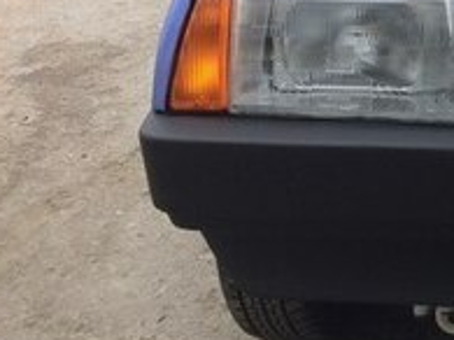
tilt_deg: -12.1
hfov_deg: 17.7
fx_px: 1285
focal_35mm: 98
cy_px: -132
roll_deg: +0.4
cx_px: 701
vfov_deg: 14.3
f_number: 2.2
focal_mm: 4.15
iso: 32
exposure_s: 1/391
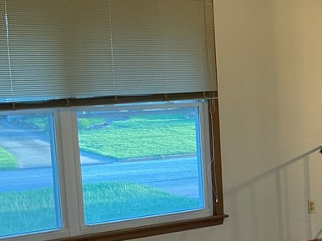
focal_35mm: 77
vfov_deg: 19.1
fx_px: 716
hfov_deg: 22.7
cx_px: 415
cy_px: 163
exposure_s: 1/60
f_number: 1.8
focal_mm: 3
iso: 64
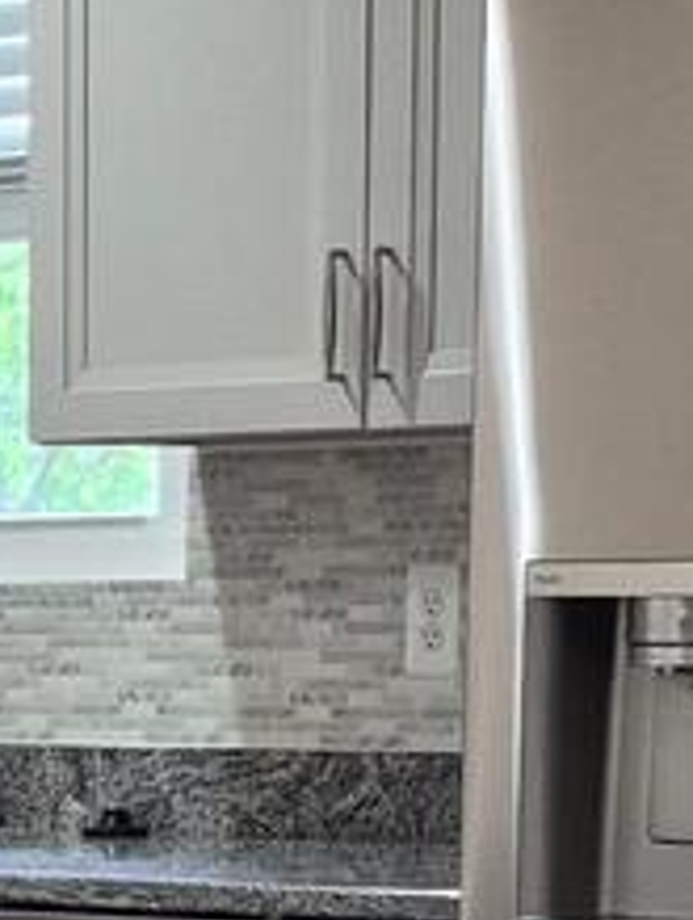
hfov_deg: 9.1
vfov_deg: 11.8
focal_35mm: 161
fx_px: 4285
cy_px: 1319
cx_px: -189
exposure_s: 1/120
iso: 200
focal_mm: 5.4
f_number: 1.8
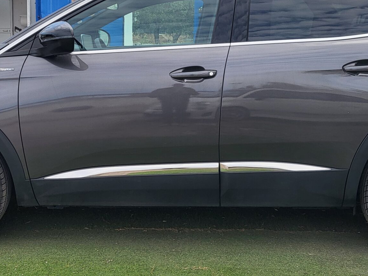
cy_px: 138
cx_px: 172
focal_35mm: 58
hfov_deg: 33.2
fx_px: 617
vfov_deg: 25.2
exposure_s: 1/1804
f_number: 1.8
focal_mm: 4.25
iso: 50
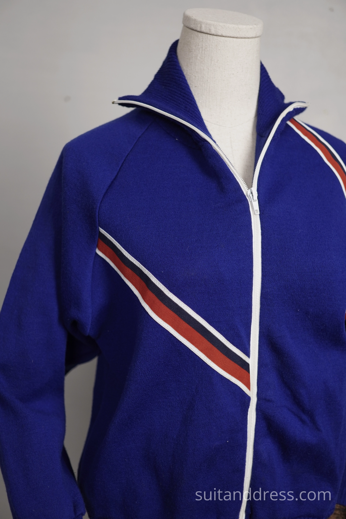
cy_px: 260
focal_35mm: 48
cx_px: 173
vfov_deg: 41.1
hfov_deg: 28.1
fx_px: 692
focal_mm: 32
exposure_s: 1/250
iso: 250
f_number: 1.8
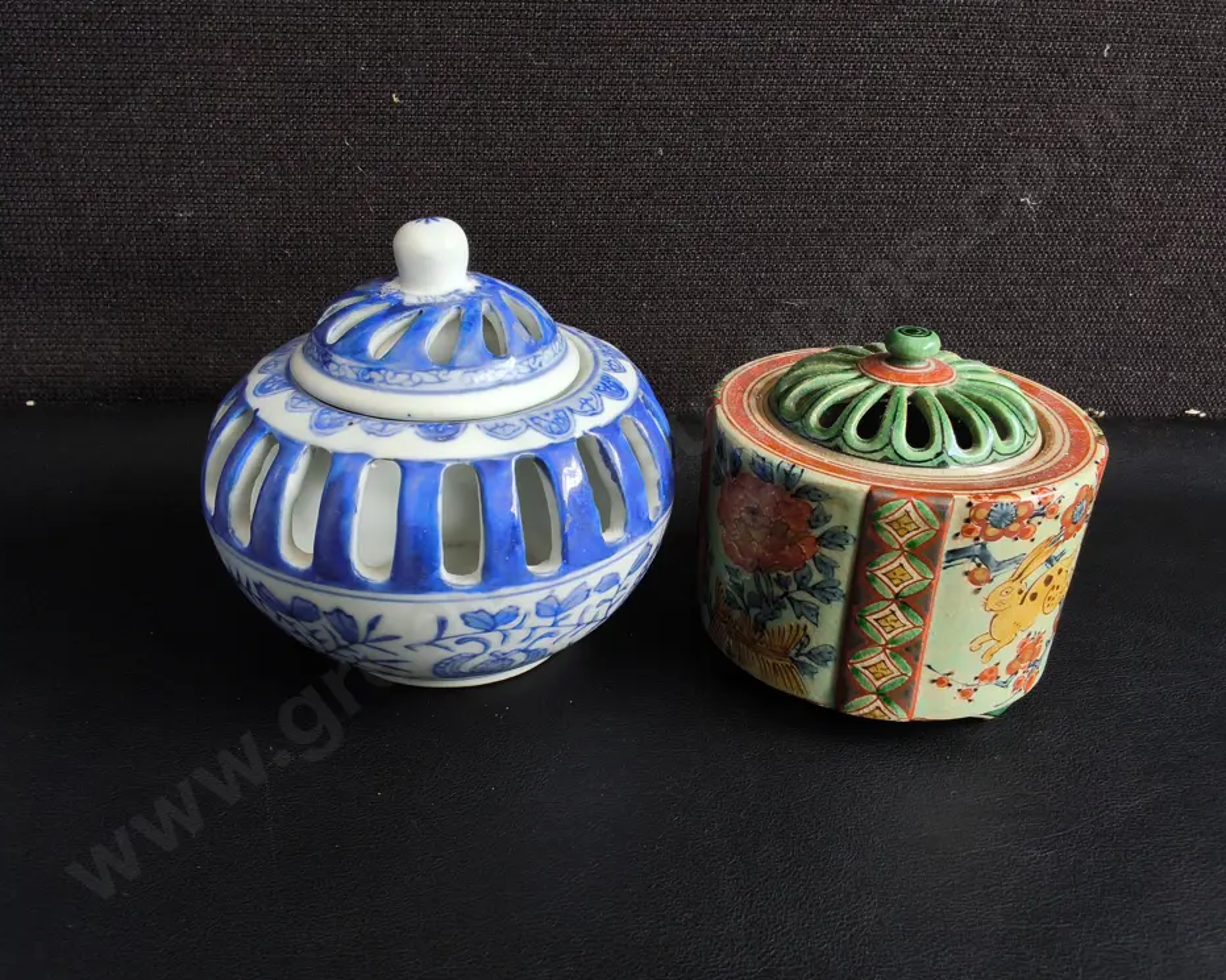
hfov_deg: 60.5
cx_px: 616
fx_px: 1052
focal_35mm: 29
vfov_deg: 49.9
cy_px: 485
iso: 50
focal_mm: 2.87
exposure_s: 1/100
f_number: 2
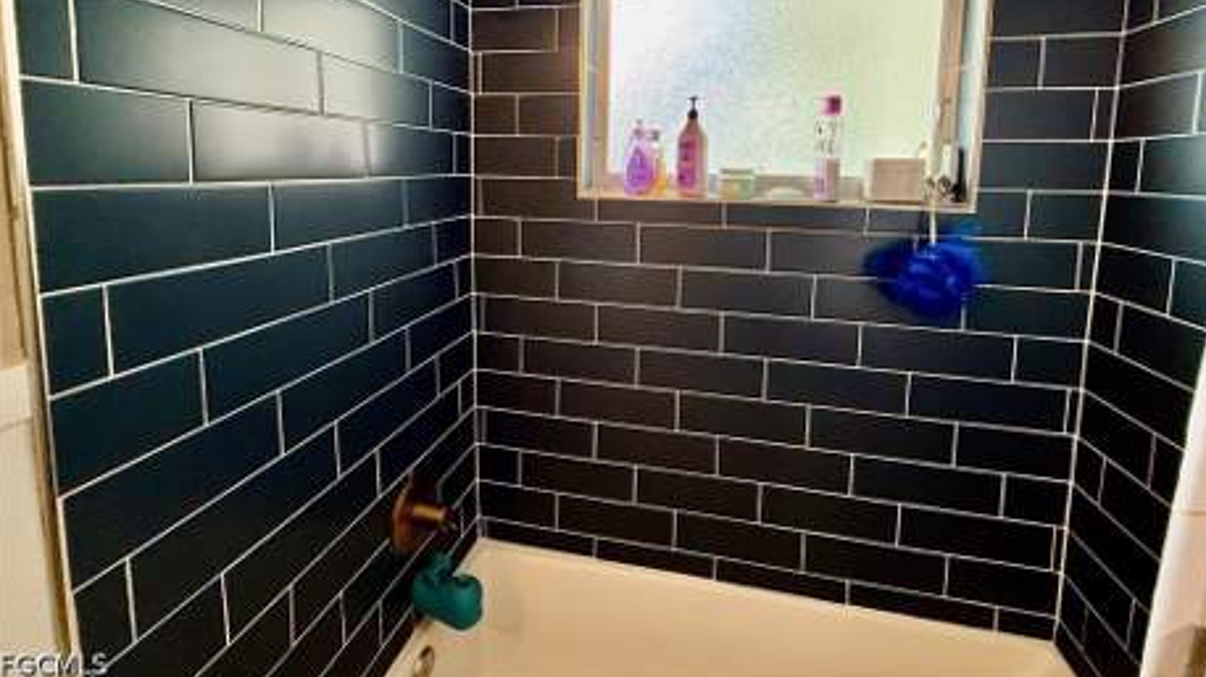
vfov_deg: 64.7
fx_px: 511
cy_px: 211
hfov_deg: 99.4
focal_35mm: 16
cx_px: 624
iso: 160
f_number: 2.2
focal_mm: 2.22
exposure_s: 1/120
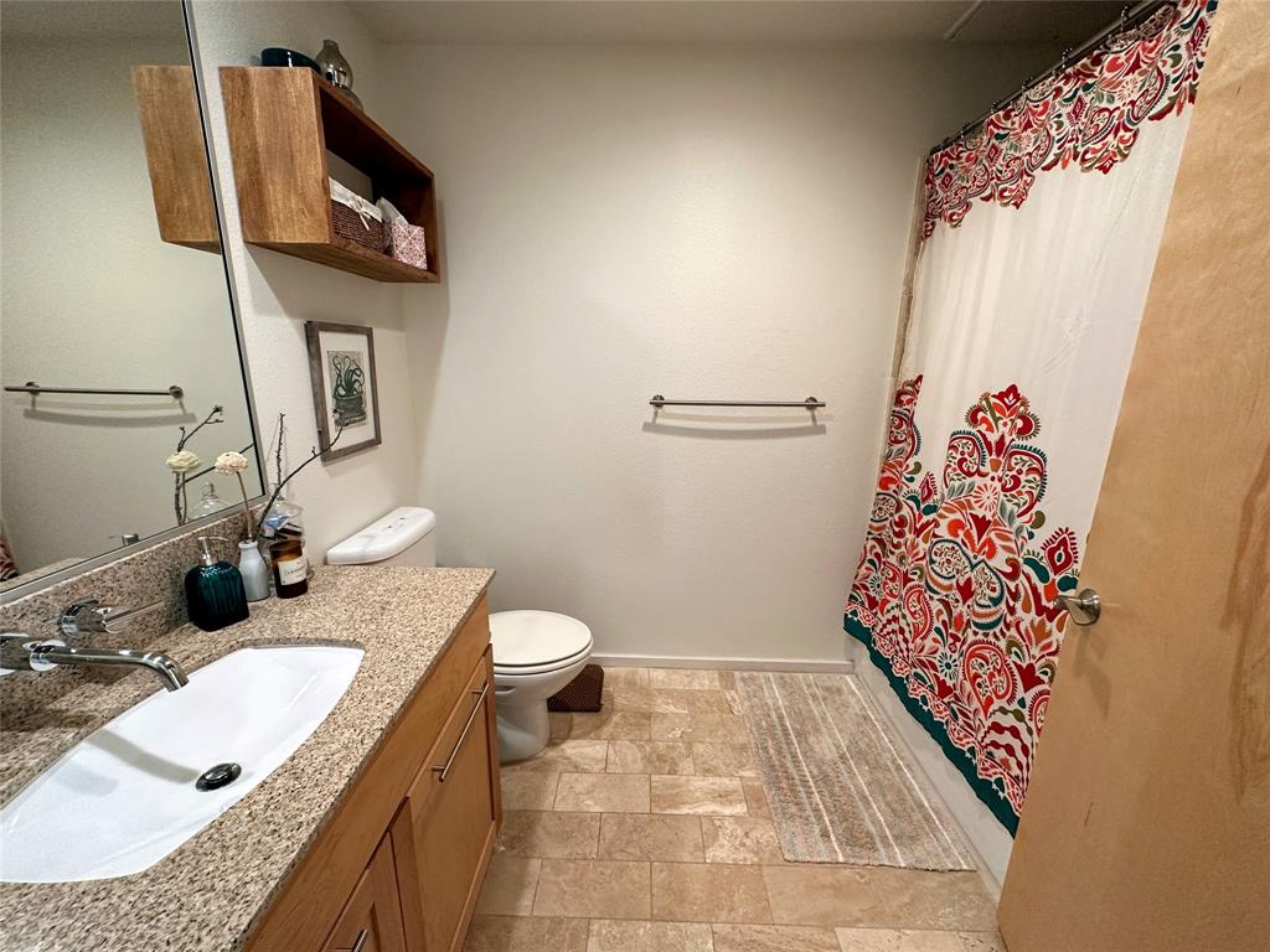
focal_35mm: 14
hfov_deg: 102.1
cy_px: 476
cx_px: 635
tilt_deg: -14.4
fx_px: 514
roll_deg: -0.7
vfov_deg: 85.7
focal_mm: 2.22
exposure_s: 1/120
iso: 200
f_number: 2.2
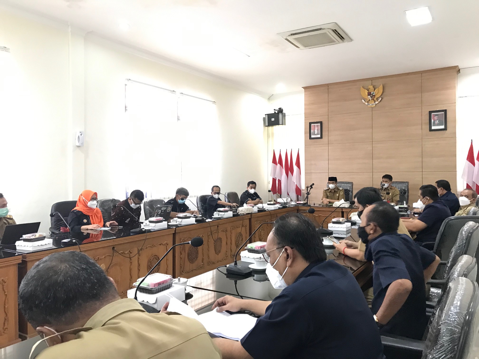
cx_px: 240
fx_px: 387
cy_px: 180
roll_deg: +0.3
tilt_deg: +0.8
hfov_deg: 63.4
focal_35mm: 28
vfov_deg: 49.7
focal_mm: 3.99
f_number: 1.8
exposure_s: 1/17
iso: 100
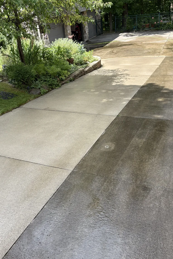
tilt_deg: -31.4
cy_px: 151
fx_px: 238
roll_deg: +6.9
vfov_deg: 56.9
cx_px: 86
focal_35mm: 33
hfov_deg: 40.0
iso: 50
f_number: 1.6
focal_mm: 5.96
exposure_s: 1/701
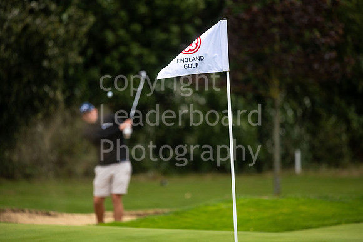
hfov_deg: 6.9
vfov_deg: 4.6
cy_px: 121
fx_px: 3026
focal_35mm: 300
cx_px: 182
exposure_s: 1/1250
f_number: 4
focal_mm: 300
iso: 640
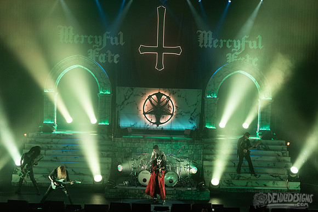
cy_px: 106
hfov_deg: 42.0
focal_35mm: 47
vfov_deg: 28.7
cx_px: 161
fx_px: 414
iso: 2000
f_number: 3.2
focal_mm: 44
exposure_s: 1/640
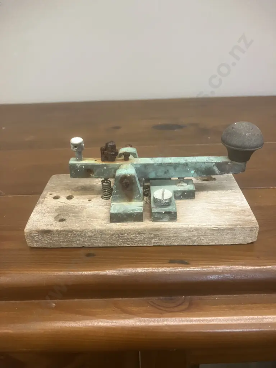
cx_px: 138
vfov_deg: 63.4
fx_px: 298
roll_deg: +2.6
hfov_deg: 49.7
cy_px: 184
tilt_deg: -29.4
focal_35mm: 28
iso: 250
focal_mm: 3.99
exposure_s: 1/50
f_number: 1.8
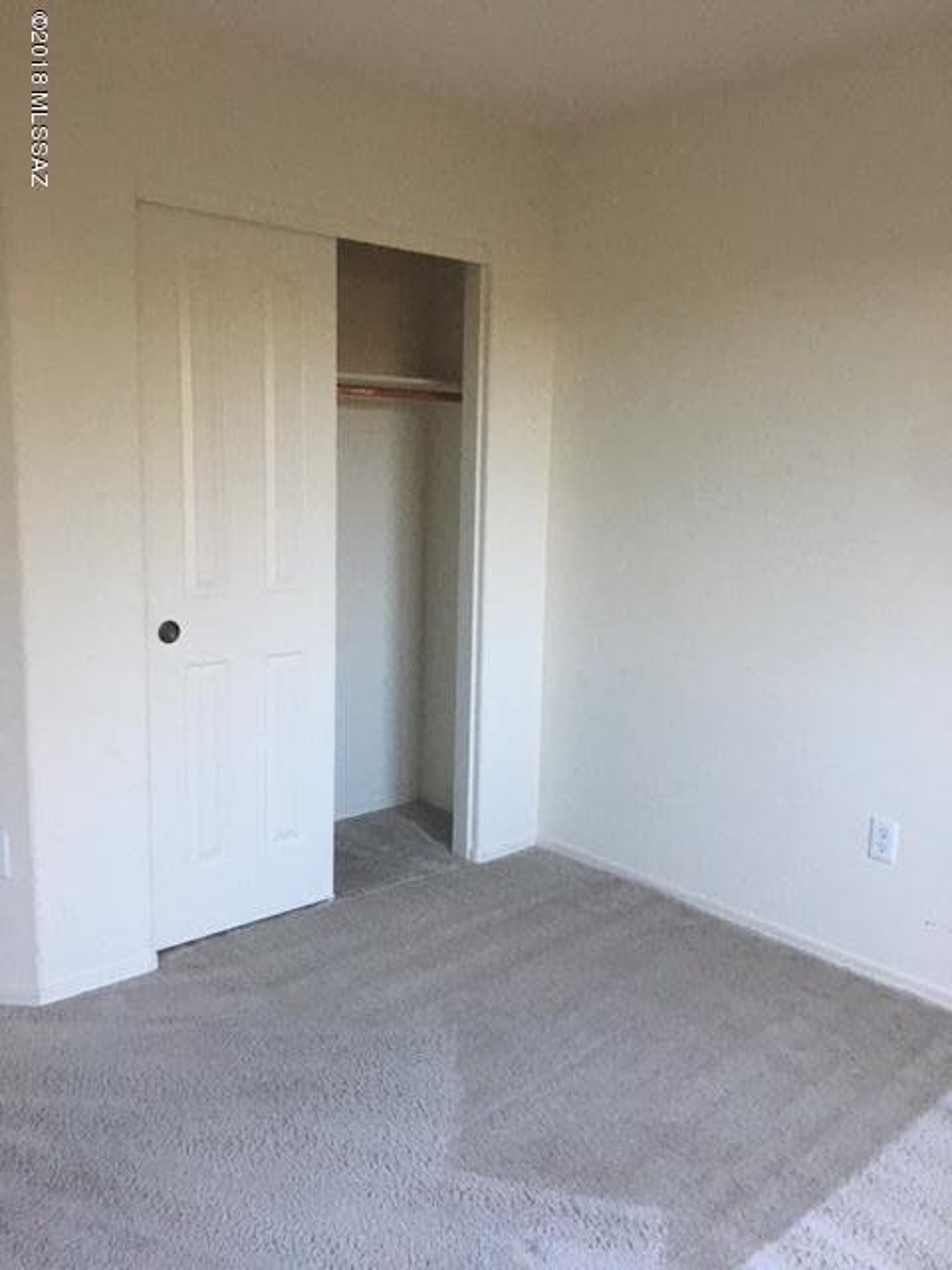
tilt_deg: -9.5
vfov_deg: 61.7
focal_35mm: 29
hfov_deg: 48.2
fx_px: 1063
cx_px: 476
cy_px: 635
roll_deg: +0.3
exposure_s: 1/30
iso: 200
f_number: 2.2
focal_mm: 4.15
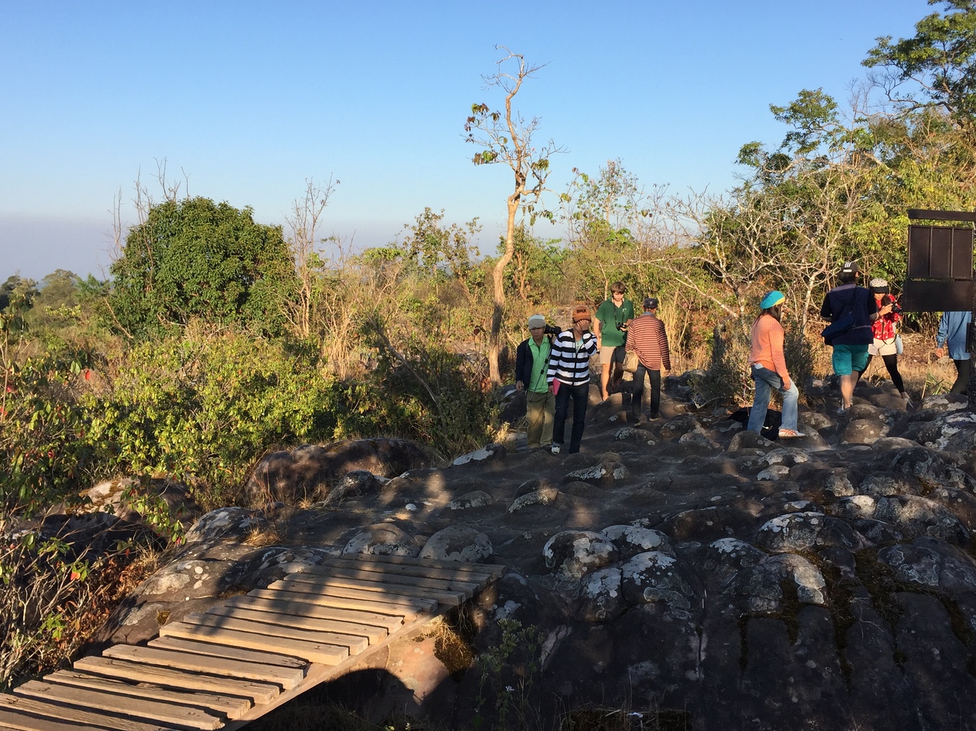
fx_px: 987
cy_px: 347
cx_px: 519
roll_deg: -1.1
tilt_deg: -4.8
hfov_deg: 52.6
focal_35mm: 35
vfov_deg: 40.7
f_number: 2.2
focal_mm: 4.15
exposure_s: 1/964
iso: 32
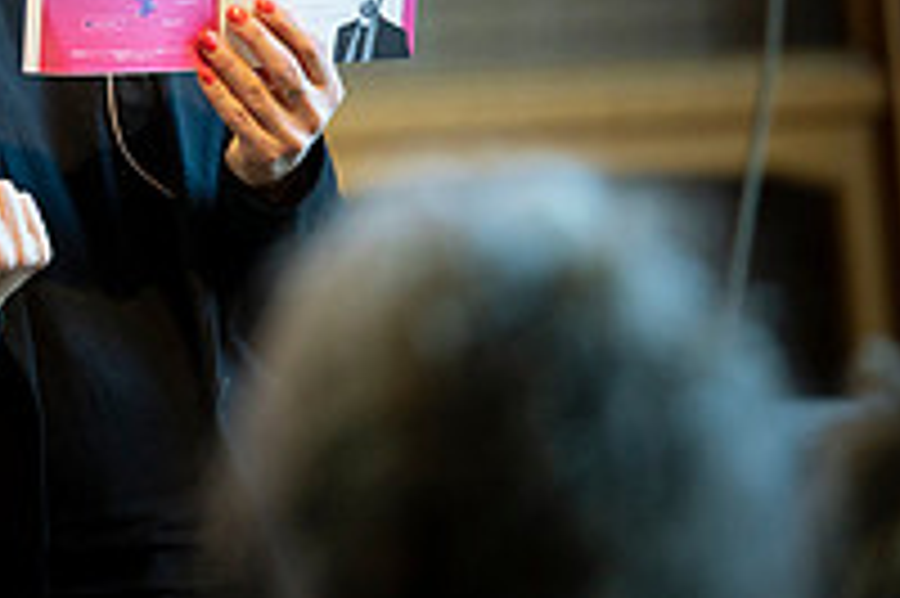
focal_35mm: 580
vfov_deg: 2.4
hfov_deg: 3.6
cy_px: -119
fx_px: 14488
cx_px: -194
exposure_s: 1/320
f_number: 2.8
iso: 1000
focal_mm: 200
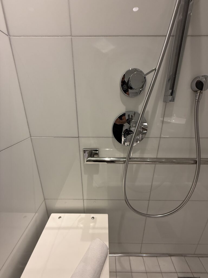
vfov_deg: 102.1
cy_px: 139
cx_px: 104
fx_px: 112
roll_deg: -0.9
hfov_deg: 85.7
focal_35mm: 14
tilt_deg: -17.7
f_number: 2.2
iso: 250
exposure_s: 1/60
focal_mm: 2.22
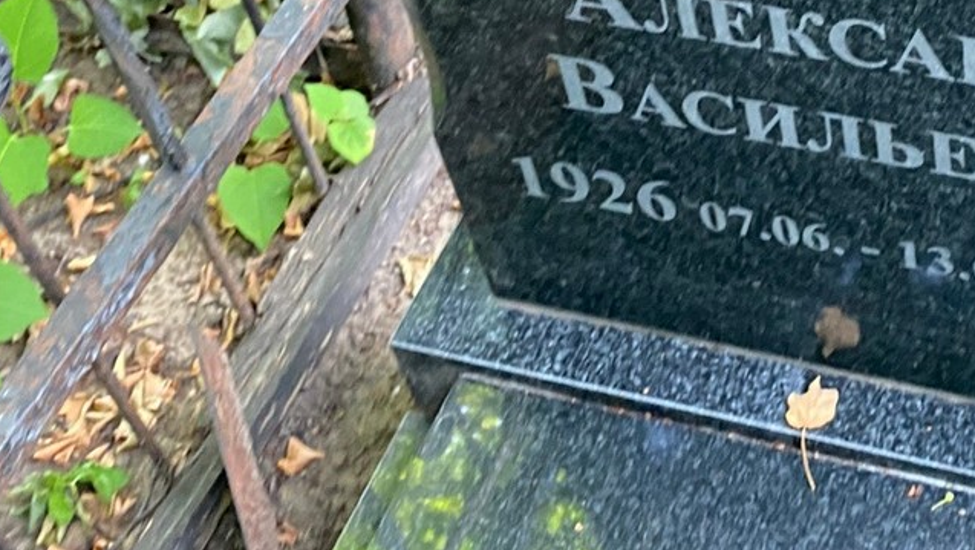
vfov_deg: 17.9
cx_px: 889
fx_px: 1655
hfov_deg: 31.2
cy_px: -115
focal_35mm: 64
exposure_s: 1/60
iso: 200
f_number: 1.8
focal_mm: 4.25
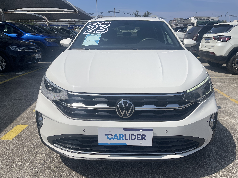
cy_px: 91
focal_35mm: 26
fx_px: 179
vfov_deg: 53.1
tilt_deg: -16.7
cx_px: 123
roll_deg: -1.0
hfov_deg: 67.3
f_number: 1.6
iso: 32
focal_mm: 5.1
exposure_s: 1/9174
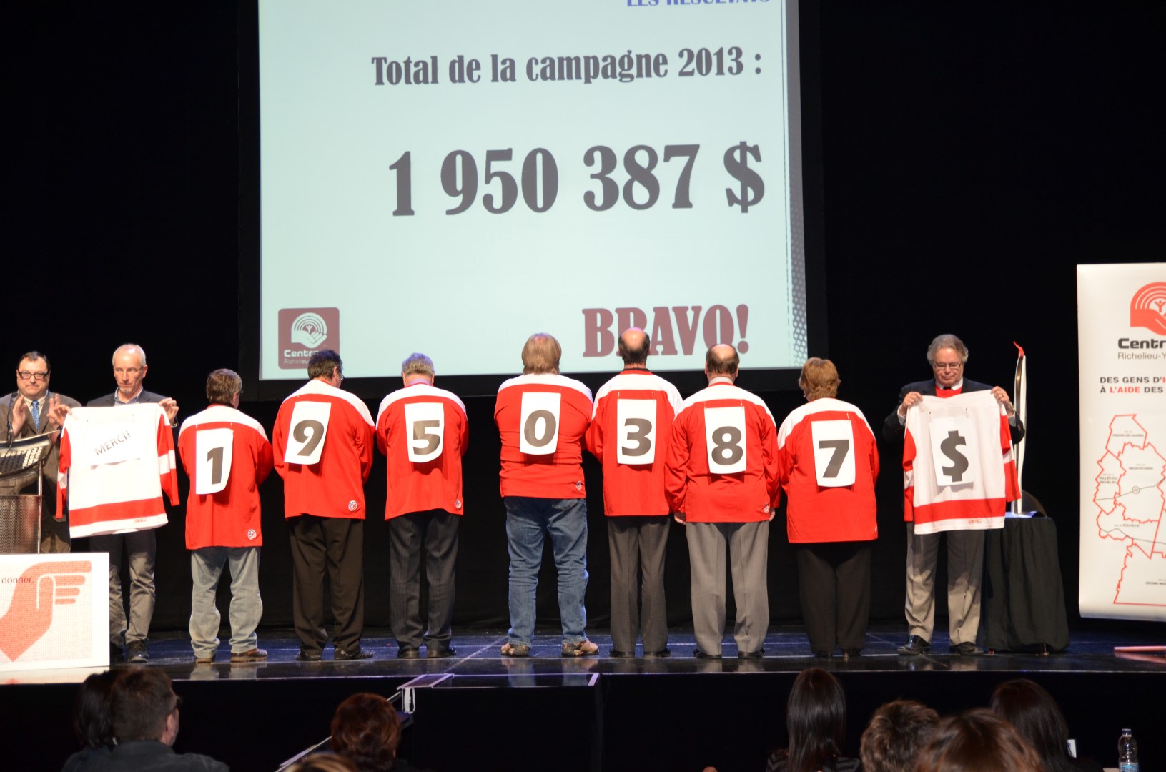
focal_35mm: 52
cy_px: 386
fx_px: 1697
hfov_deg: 37.9
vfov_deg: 25.6
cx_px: 583
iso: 900
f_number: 4
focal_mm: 35
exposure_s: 1/60
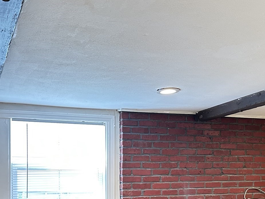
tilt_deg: +1.1
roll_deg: +0.3
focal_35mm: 53
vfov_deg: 26.8
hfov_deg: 36.1
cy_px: 172
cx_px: 147
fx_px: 406
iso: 640
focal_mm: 6.86
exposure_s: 1/60
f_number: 1.78
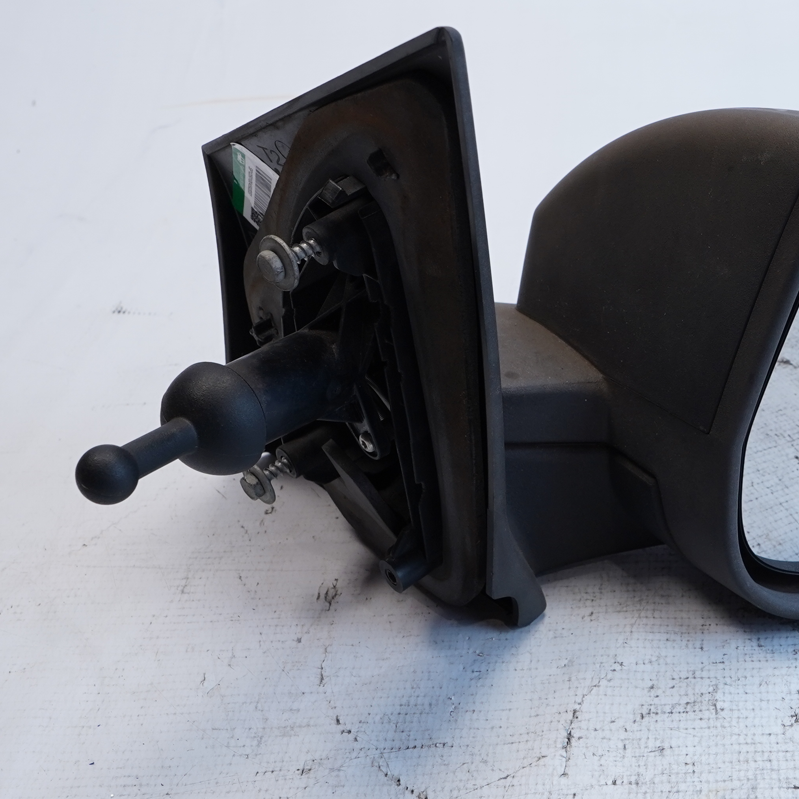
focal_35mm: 66
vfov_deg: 26.1
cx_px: 751
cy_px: 377
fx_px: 1724
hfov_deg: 25.1
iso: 640
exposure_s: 1/40
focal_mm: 27
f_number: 10
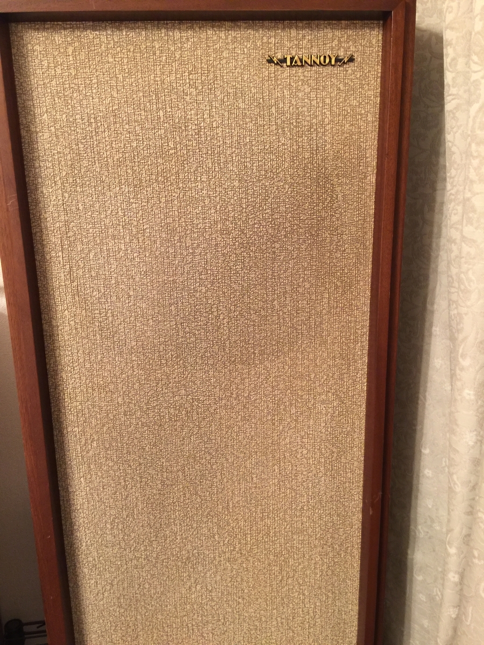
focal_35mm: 29
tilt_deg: -13.2
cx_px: 242
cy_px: 322
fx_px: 541
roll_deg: +0.5
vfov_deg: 61.7
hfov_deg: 48.2
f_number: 2.2
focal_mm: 4.15
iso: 64
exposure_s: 1/4
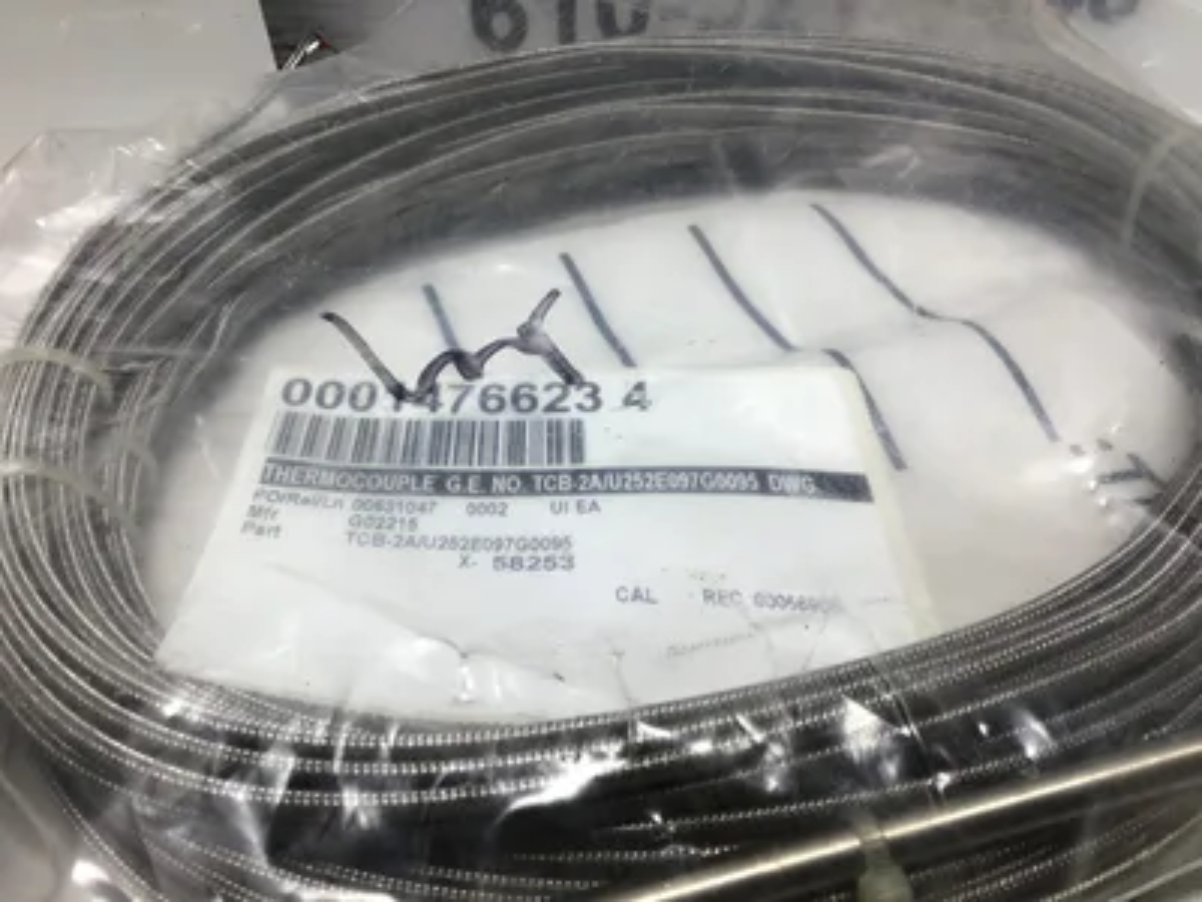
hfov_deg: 58.4
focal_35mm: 31
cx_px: 601
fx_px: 1076
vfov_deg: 45.4
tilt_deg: -41.1
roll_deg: -0.2
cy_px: 451
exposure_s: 1/134
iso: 25
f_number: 2.4
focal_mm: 3.3
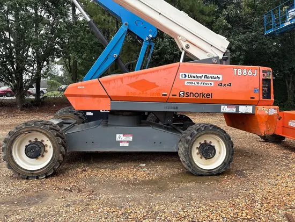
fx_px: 222
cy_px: 111
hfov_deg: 67.3
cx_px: 148
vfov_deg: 53.1
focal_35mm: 26
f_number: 1.6
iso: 40
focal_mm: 5.96
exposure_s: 1/306
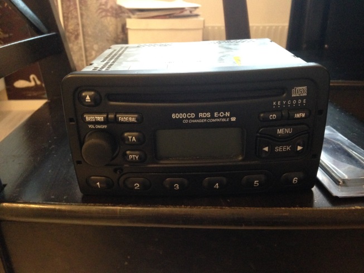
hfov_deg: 55.3
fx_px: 347
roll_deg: -1.8
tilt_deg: -22.6
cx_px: 182
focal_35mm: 33
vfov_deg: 43.0
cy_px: 136
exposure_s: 1/15
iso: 500
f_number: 2.4
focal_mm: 4.12
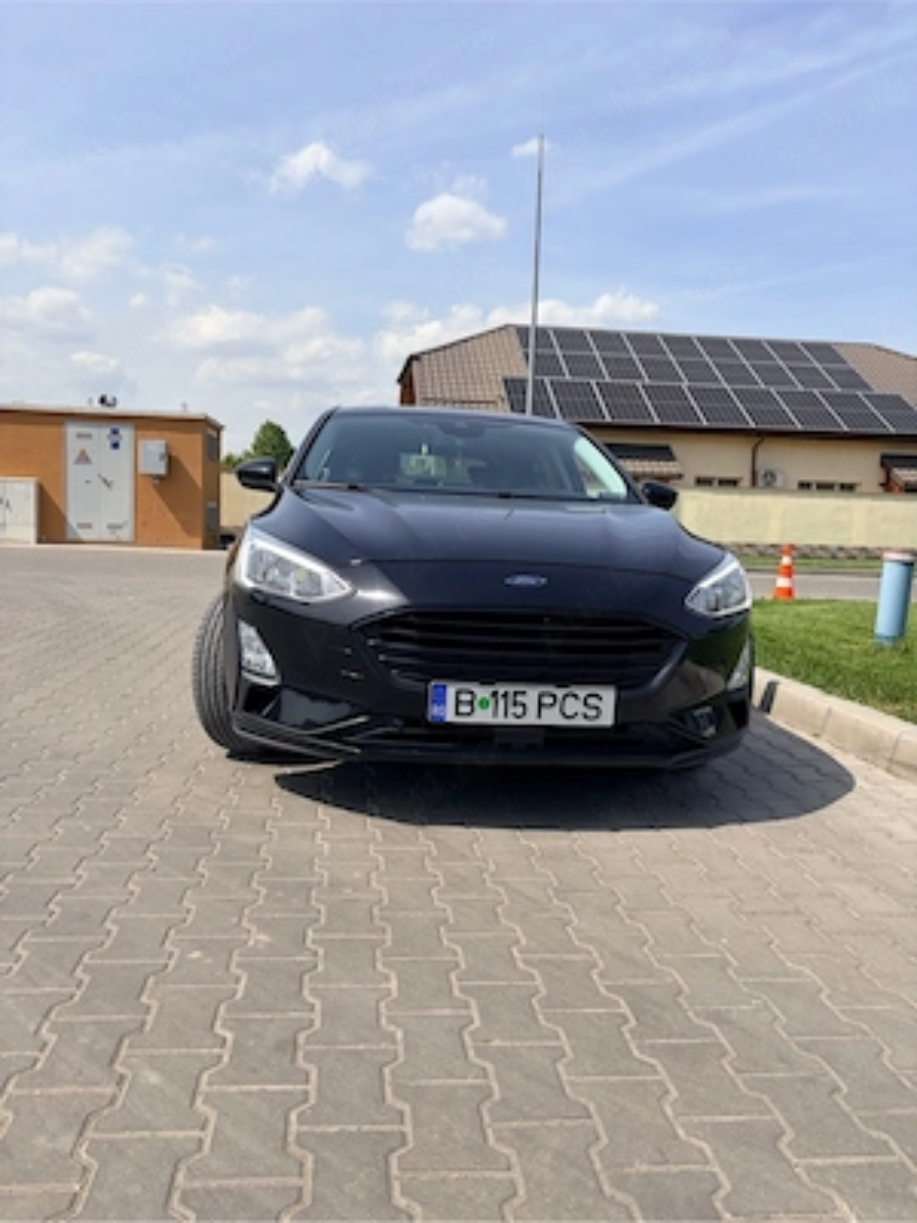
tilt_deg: -5.2
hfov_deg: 53.1
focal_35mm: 26
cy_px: 612
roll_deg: -1.6
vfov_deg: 67.3
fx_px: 918
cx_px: 458
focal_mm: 5.96
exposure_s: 1/3831
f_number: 1.6
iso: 50
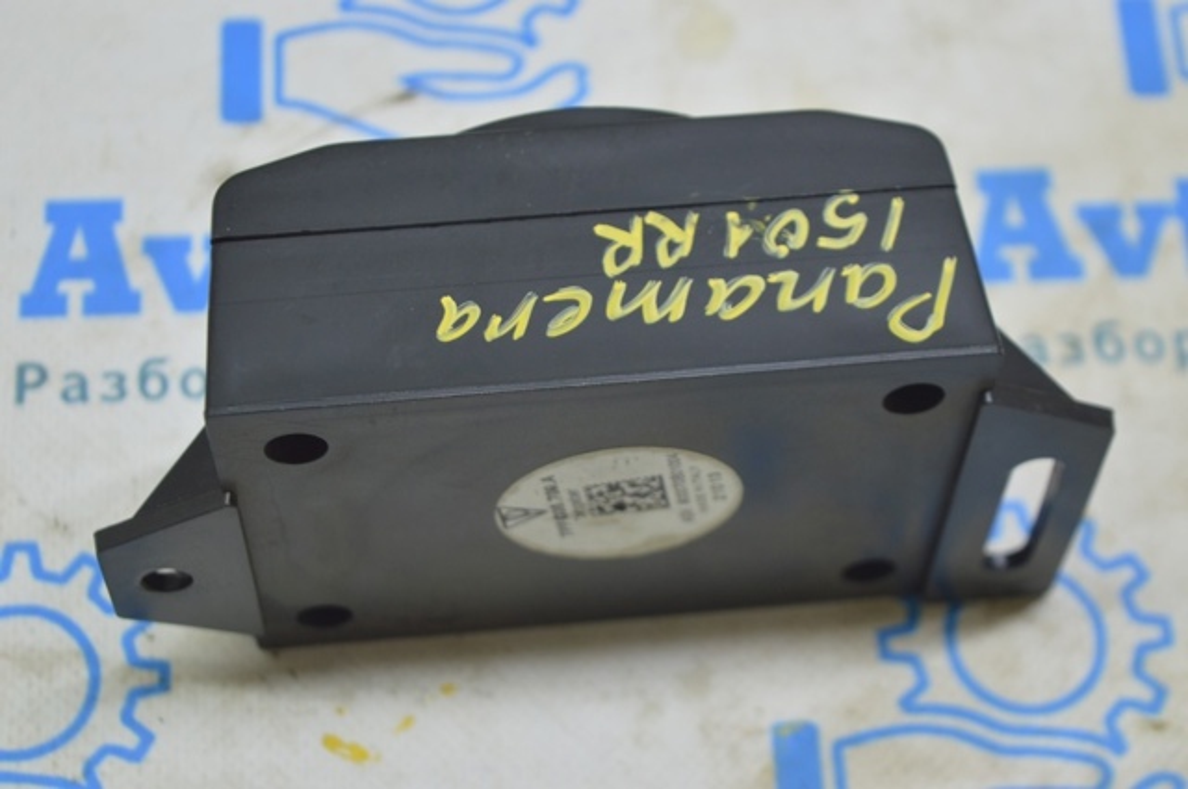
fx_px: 2719
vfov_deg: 16.5
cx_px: 594
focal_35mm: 82
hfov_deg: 24.6
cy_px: 394
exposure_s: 1/20
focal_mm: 55
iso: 400
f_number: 5.6
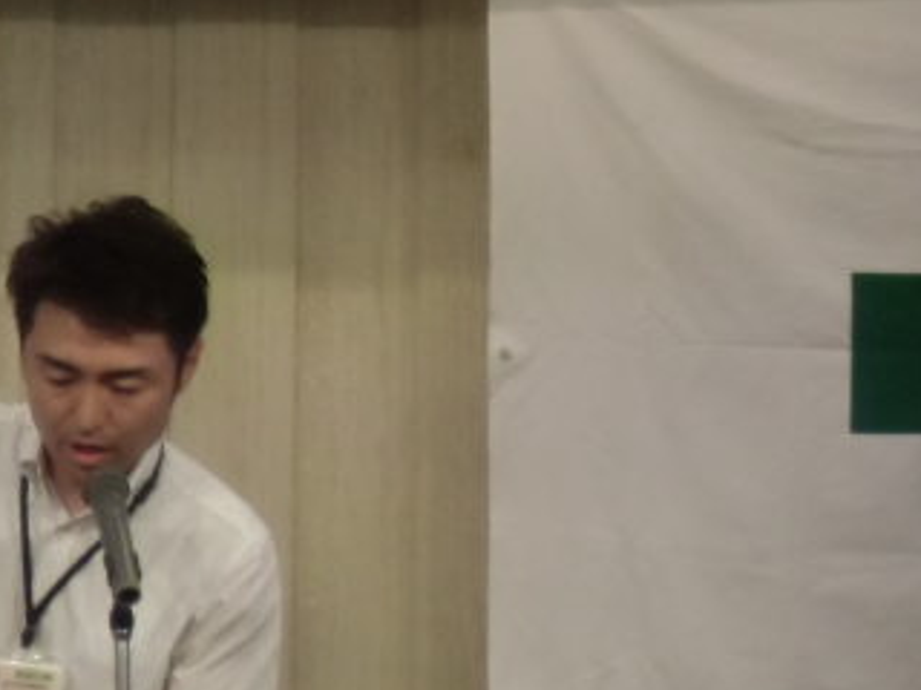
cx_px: 58
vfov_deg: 4.1
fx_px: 9685
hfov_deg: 5.4
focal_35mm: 364
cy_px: 150
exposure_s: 1/60
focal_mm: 32.14
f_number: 5.8
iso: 800
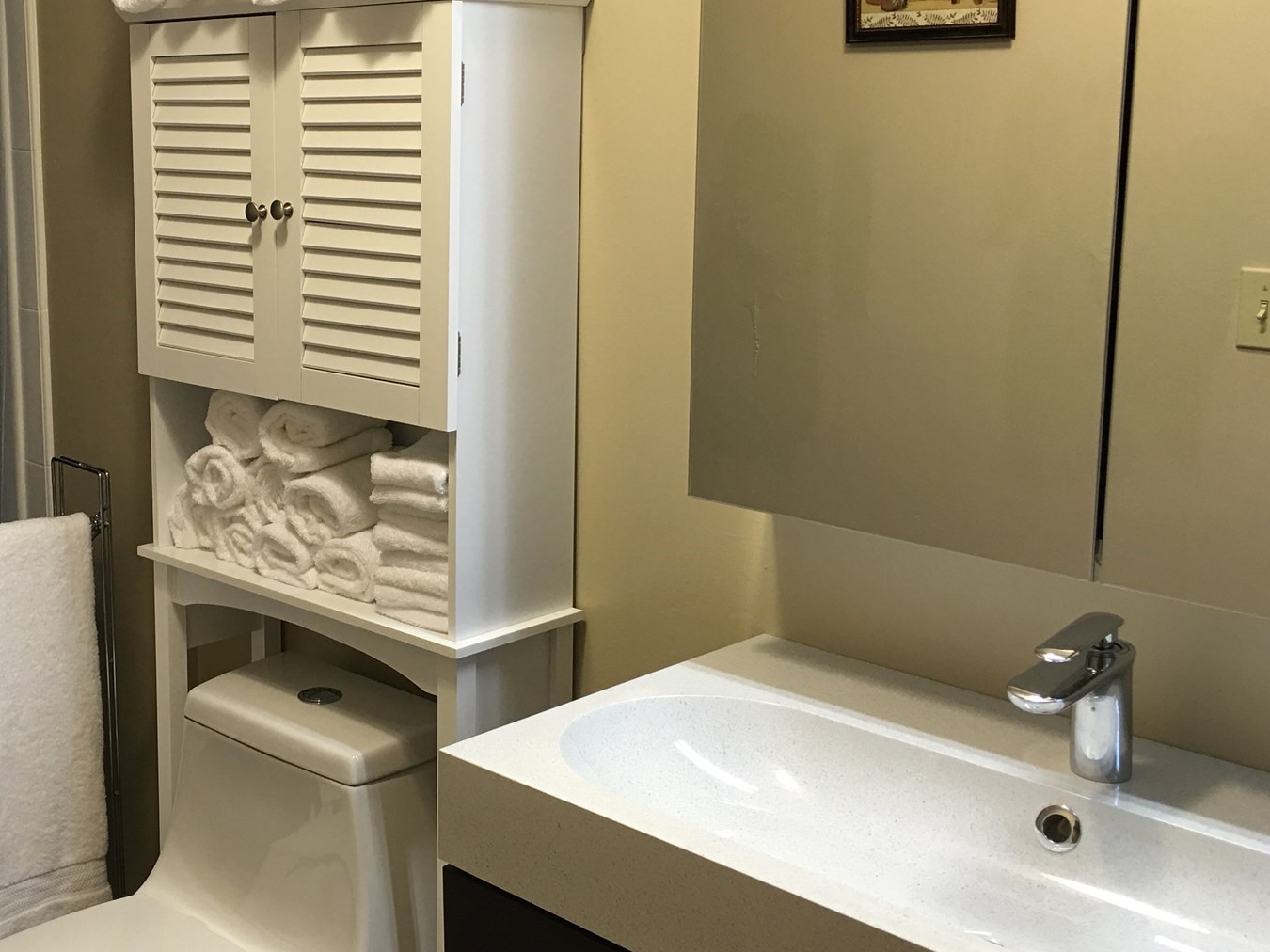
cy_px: 379
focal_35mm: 44
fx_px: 1614
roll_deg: +0.7
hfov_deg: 42.0
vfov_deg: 32.8
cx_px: 368
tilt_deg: -8.8
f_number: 2.2
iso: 32
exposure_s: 1/15
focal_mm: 4.15
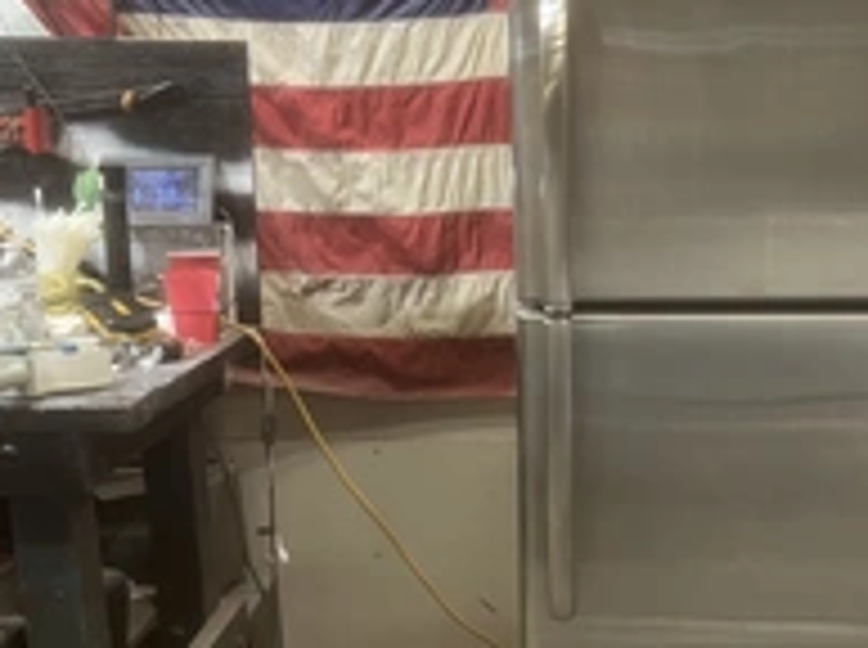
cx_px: 693
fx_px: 1352
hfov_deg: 34.5
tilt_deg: -11.4
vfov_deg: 26.9
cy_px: 387
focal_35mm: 54
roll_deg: +0.2
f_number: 1.6
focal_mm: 5.1
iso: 160
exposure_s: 1/60
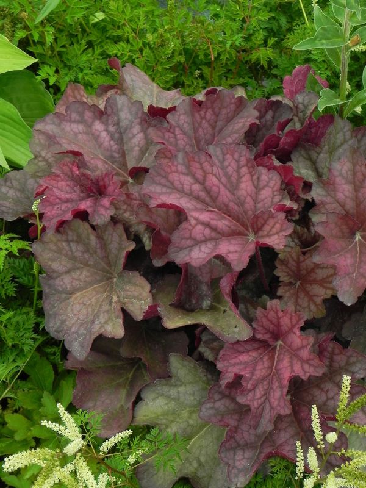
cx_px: 183
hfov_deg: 17.4
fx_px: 1198
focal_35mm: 85
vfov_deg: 23.0
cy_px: 244
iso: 160
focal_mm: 15.1
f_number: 5
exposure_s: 1/200
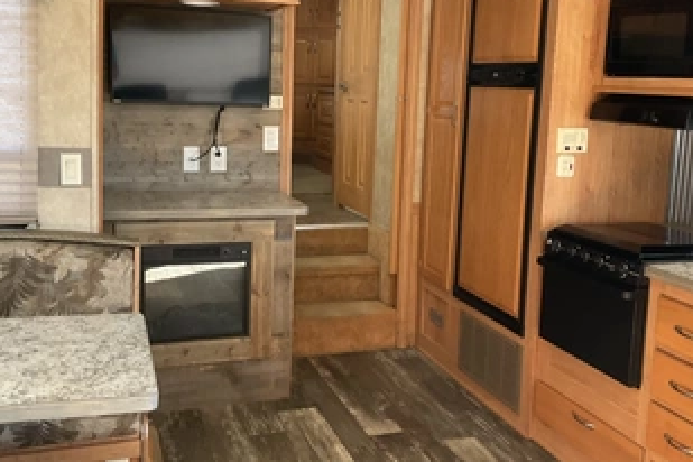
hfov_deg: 49.5
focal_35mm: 39
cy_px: 186
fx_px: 751
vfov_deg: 34.1
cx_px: 359
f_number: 1.8
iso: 100
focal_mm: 3
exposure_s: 1/60
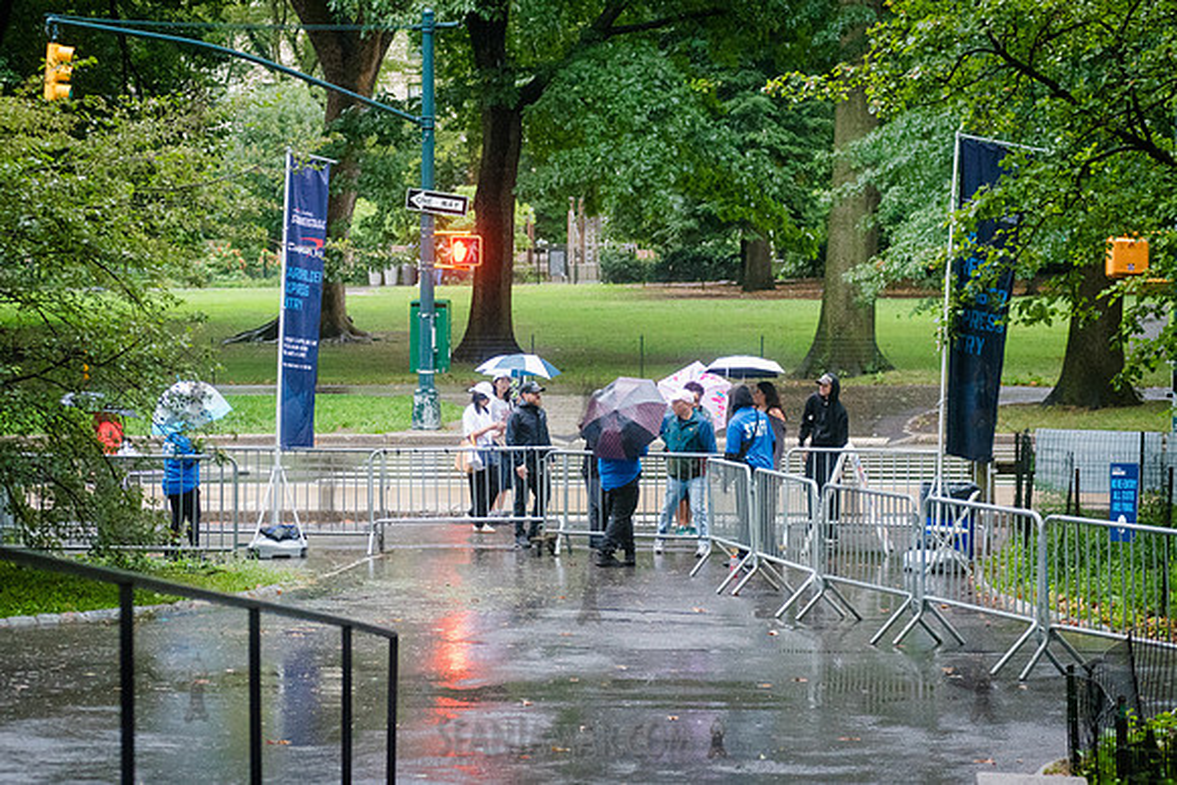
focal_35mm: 95
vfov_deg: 14.4
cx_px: 601
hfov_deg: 21.4
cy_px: 424
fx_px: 3118
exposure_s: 1/250
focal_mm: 80
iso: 5000
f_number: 3.5
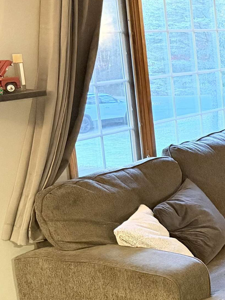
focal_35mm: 68
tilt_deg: -9.6
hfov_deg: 17.5
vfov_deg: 28.5
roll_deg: +1.7
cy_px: 134
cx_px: 407
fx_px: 589
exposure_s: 1/40
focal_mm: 6.76
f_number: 1.78
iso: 640
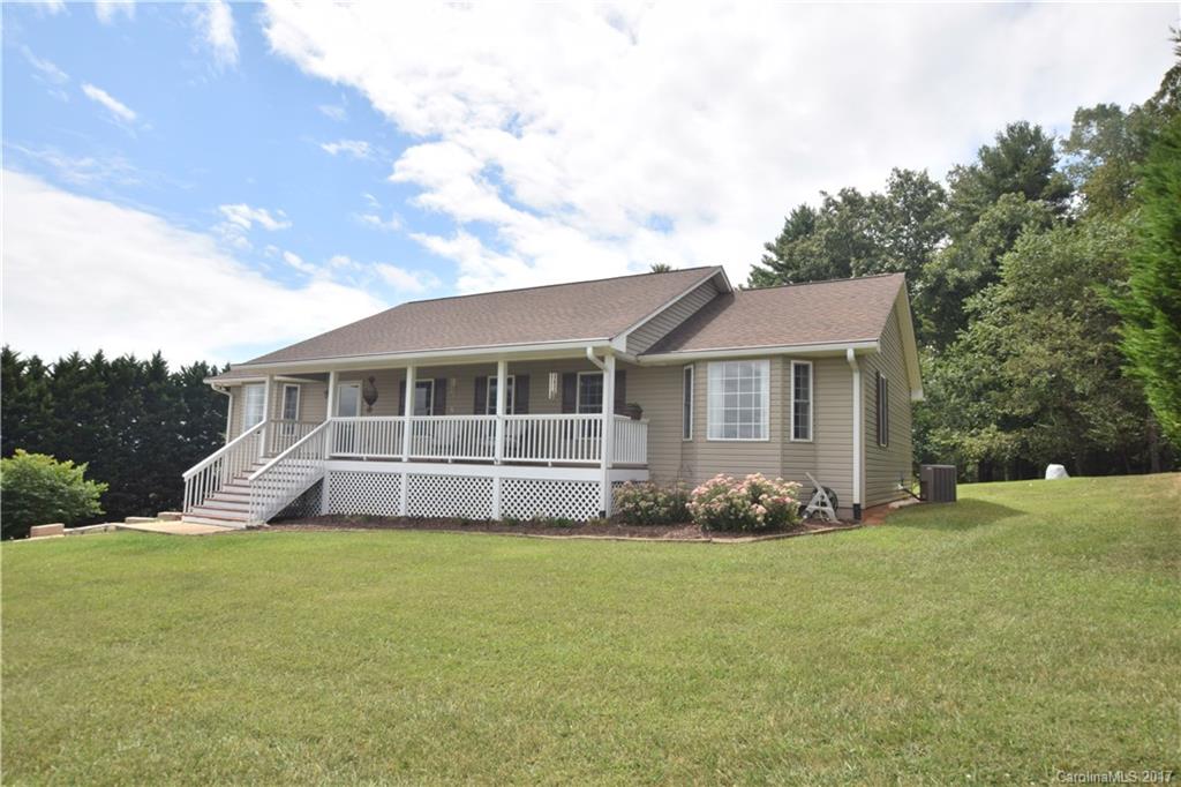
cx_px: 590
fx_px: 689
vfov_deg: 59.5
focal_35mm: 21
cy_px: 394
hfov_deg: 81.2
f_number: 9
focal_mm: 14
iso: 200
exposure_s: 1/320
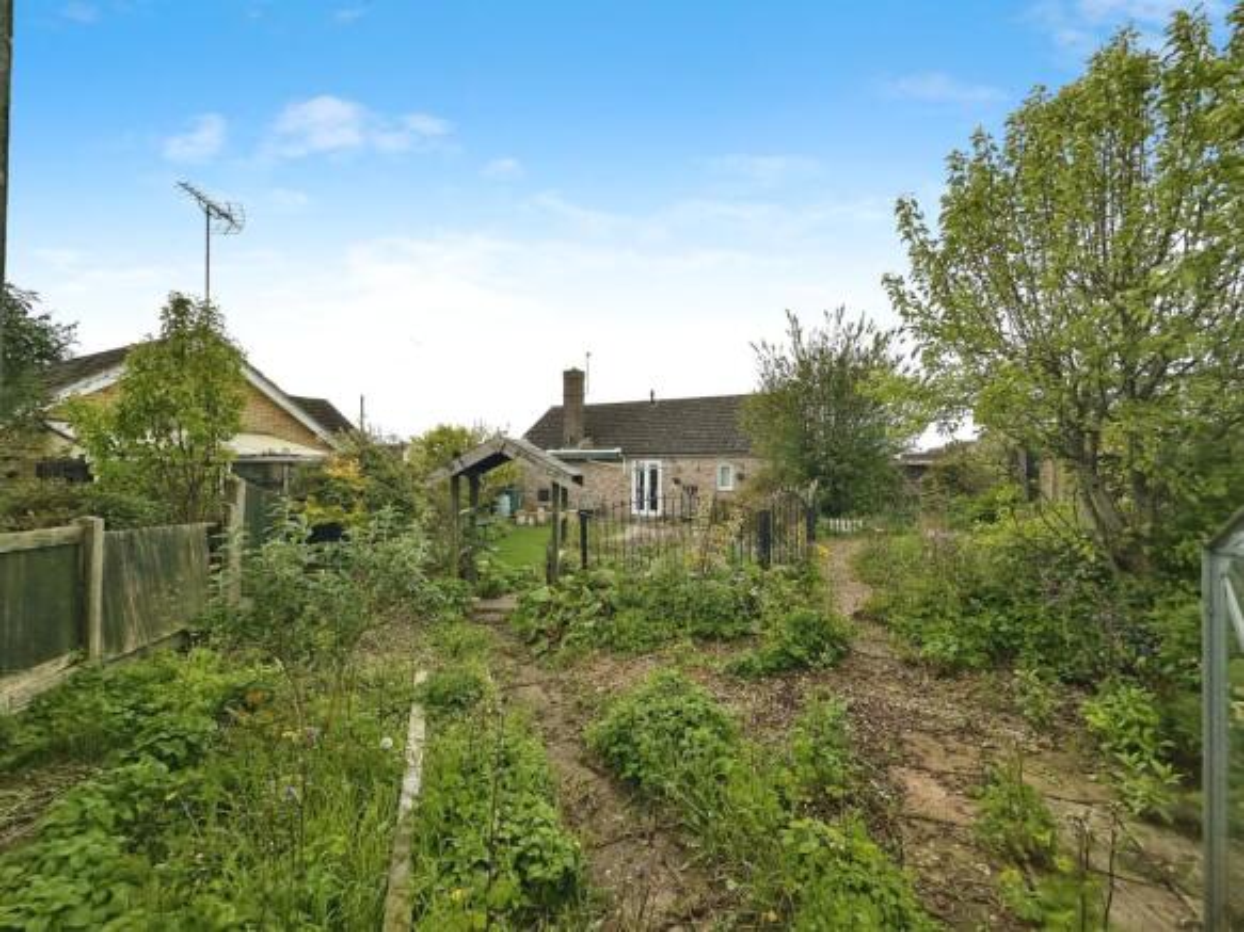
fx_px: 503
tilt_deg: +0.6
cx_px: 622
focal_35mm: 14
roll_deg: -0.2
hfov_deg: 102.1
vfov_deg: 85.7
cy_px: 466
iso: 40
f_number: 2.2
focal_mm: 2.22
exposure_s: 1/4000
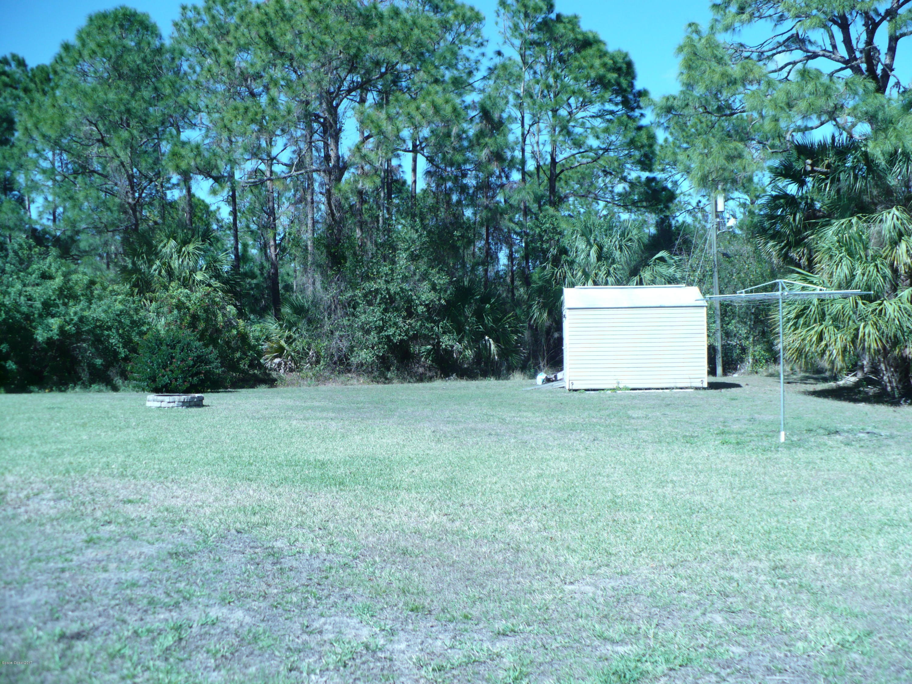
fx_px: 975
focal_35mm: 37
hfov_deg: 50.1
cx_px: 456
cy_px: 342
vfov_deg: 38.7
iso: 100
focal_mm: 6.1
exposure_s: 1/800
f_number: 2.8
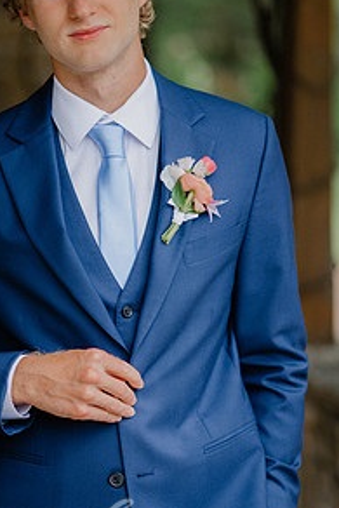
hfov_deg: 10.5
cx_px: 82
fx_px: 1848
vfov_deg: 15.6
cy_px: 230
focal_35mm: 131
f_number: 2
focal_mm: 85
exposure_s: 1/2000
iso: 200
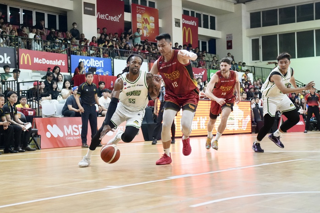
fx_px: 418
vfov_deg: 28.6
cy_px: 106
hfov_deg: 41.9
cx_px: 160
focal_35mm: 47
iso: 5000
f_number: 2.8
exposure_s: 1/800
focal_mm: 47
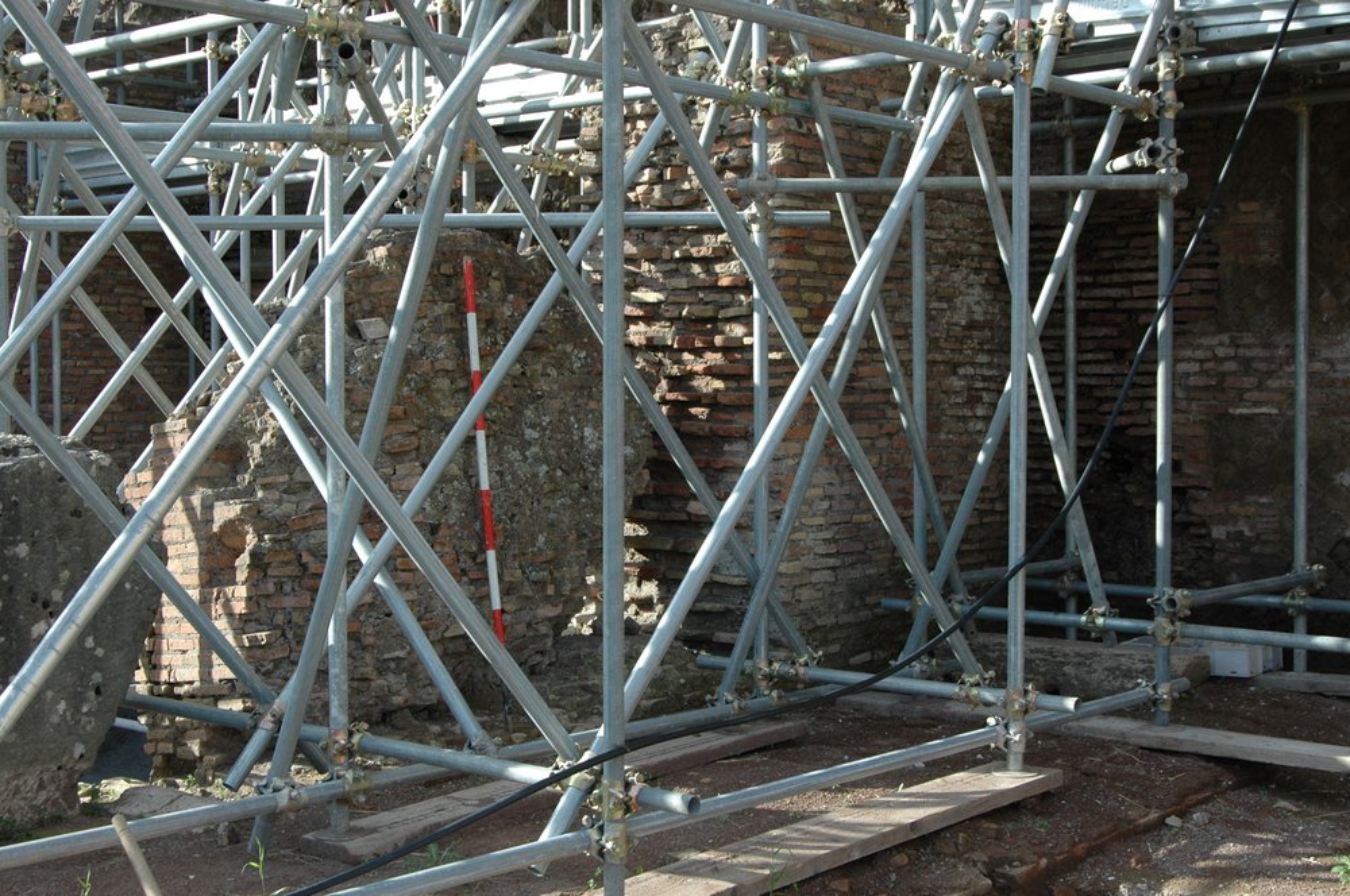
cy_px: 448
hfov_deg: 38.9
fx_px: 1910
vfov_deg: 26.4
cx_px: 675
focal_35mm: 51
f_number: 7.1
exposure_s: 1/200
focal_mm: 34
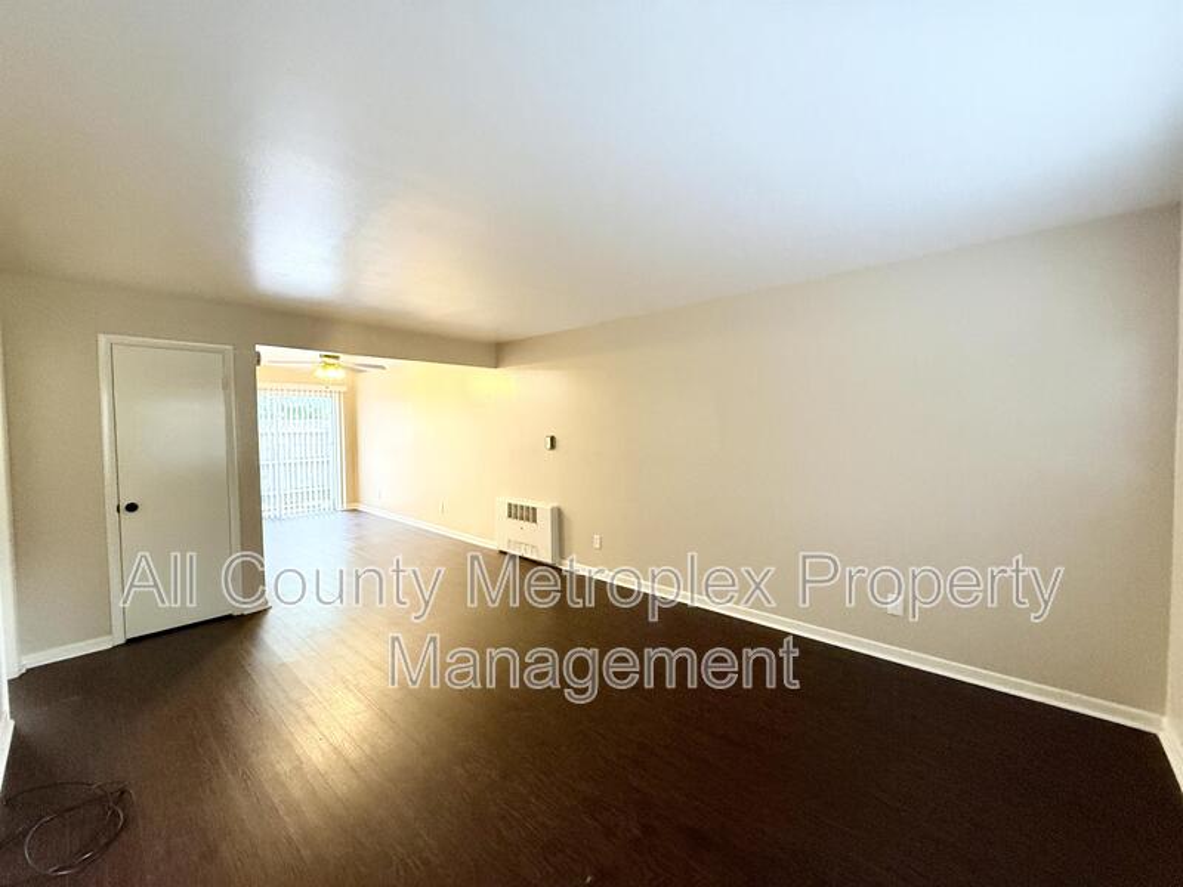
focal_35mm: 14
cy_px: 444
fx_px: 478
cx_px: 592
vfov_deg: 85.7
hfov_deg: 102.1
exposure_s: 1/60
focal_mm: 2.22
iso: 500
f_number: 2.2
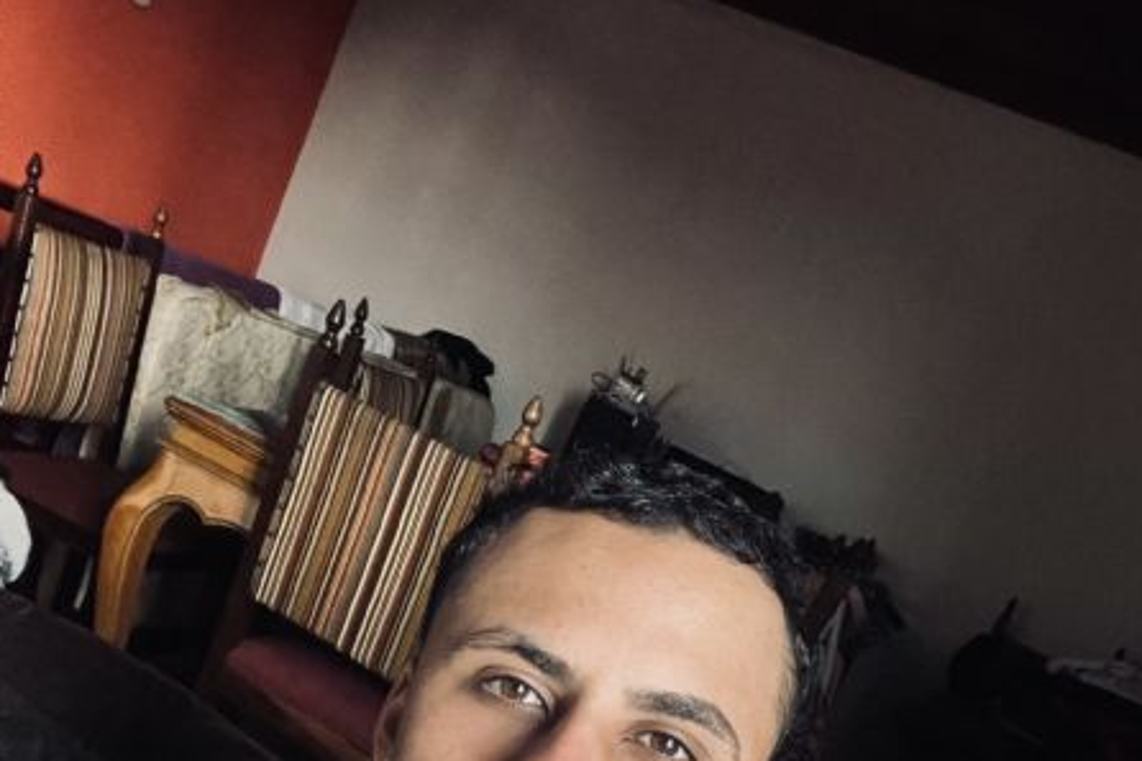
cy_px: 720
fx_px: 1332
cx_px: 574
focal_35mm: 42
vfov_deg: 30.1
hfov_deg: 46.4
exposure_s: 1/60
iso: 200
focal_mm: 2.71
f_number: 2.2
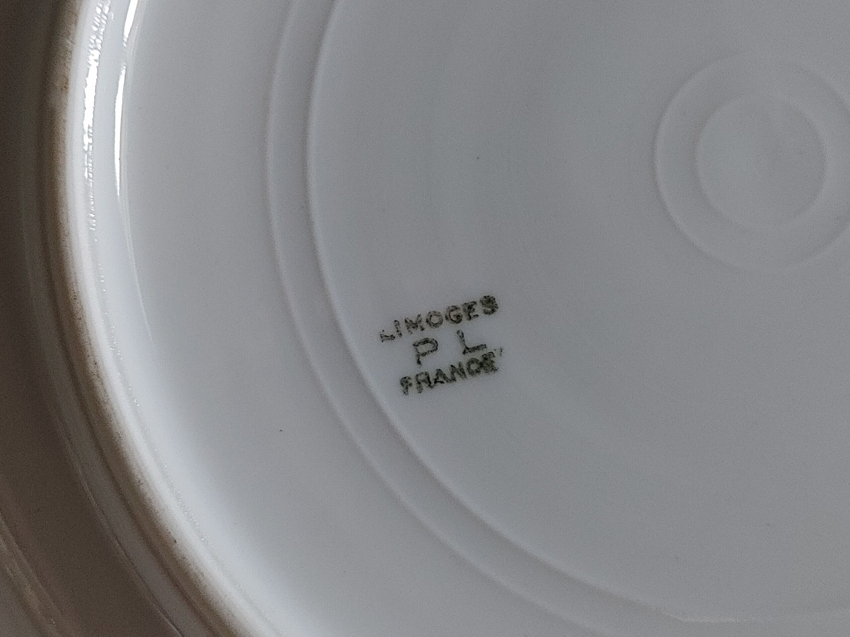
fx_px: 1326
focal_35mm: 54
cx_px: 425
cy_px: 318
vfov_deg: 27.0
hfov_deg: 35.5
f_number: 1.8
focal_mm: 4.81
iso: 300
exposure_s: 1/60
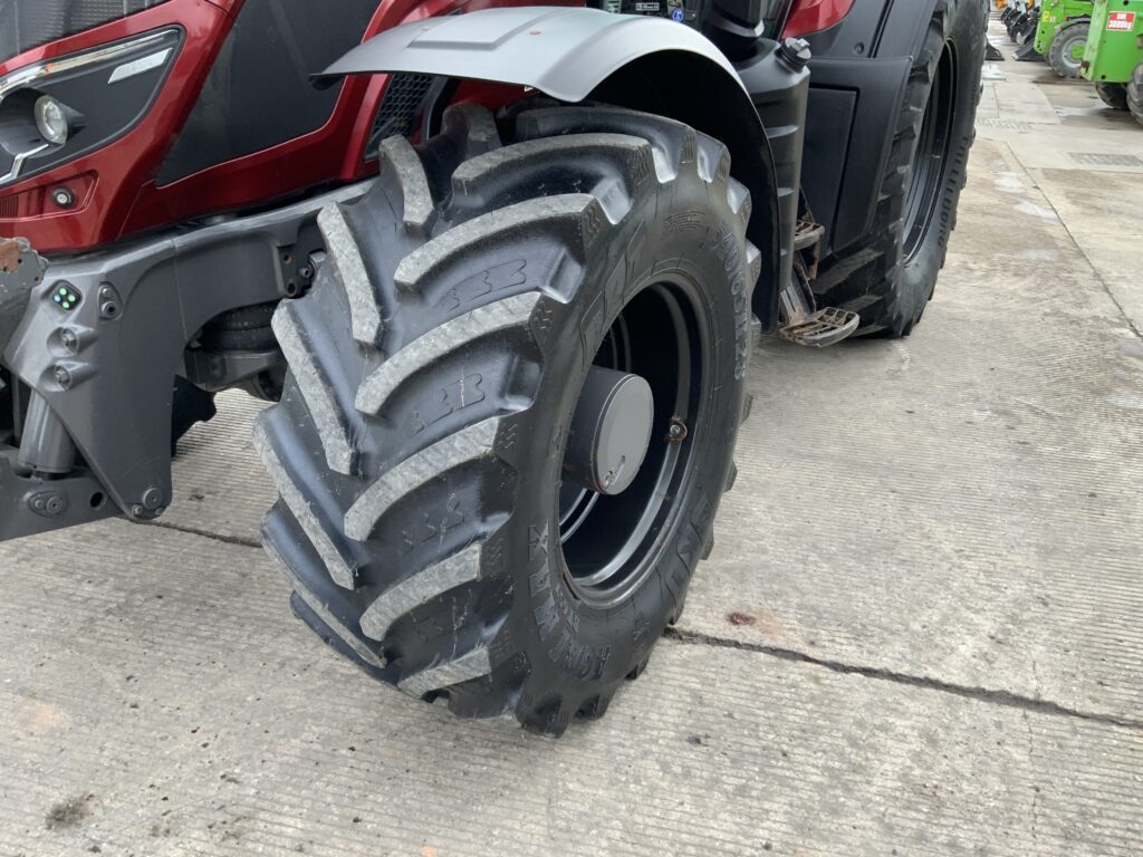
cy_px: 428
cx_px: 572
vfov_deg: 48.2
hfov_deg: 61.7
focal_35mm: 29
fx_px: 958
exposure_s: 1/122
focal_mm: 3
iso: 25
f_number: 1.8
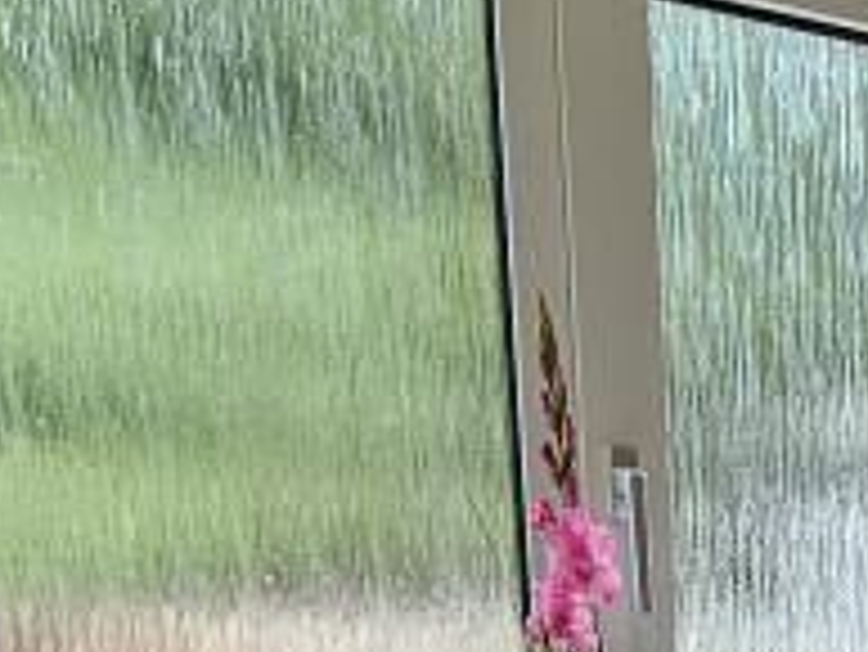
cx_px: 1223
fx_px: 1731
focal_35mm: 69
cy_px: 1331
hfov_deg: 23.6
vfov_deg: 16.1
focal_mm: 2.2
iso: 64
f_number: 2.2
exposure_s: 1/50
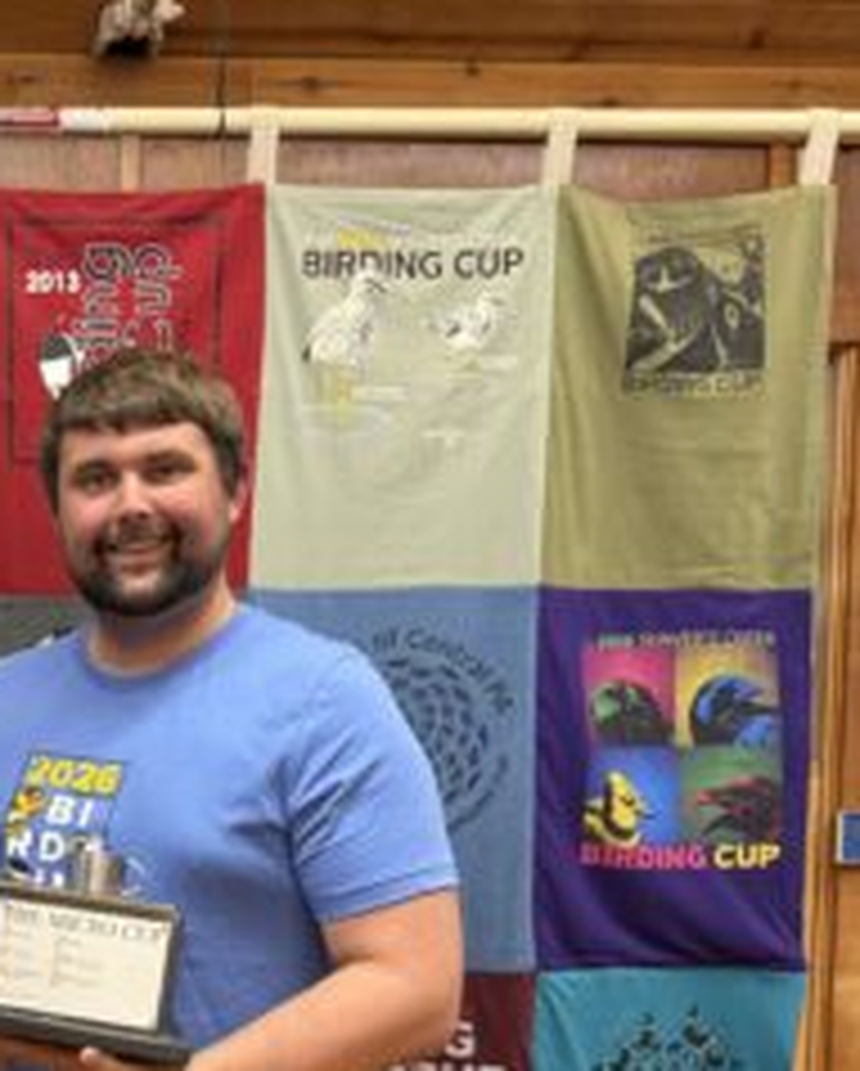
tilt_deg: -5.9
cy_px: 909
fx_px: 1874
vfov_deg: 30.8
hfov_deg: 24.0
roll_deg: -0.5
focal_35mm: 59
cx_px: -113
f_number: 1.78
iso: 160
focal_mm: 6.76
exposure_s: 1/75
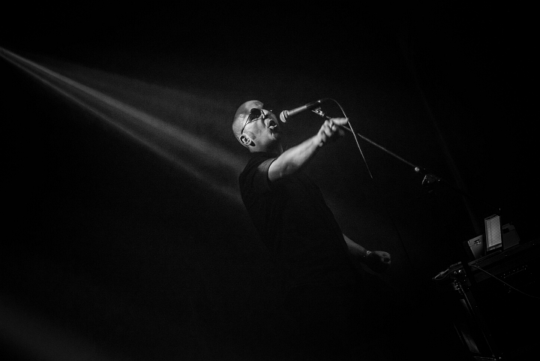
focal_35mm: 70
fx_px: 1051
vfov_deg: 19.5
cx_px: 270
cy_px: 180
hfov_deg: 28.8
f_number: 4.5
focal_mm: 70
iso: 3200
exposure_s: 1/160
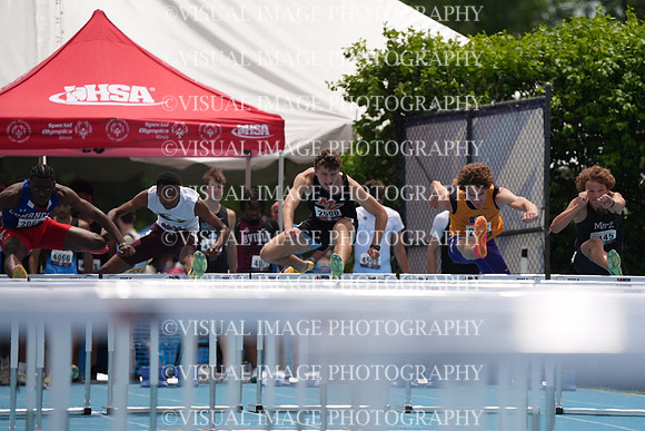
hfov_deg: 3.4
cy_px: 216
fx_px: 10752
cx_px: 322
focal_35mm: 600
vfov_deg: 2.3
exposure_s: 1/4000
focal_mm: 600
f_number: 6.3
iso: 500
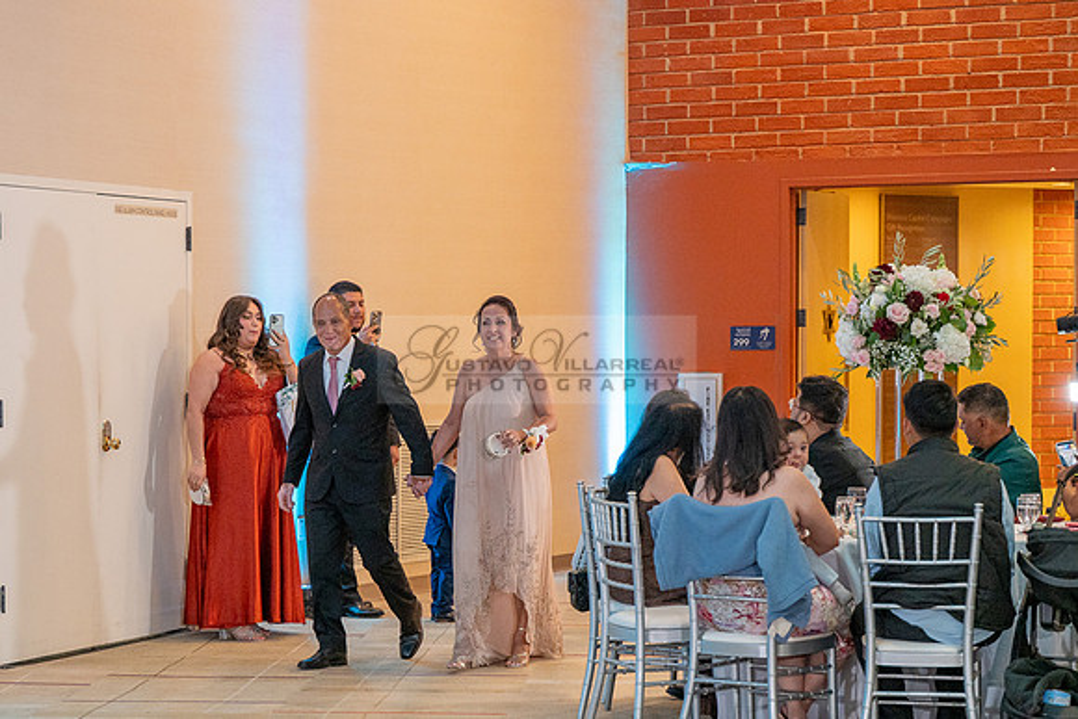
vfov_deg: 14.5
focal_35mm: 95
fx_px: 2830
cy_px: 485
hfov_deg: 21.5
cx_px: 350
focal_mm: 70
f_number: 3.2
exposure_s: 1/200
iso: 1600
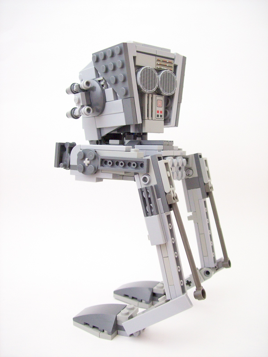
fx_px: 372
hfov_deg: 39.7
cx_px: 134
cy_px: 178
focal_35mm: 36
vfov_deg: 51.4
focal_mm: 6
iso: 160
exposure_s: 1/11.2
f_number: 2.7
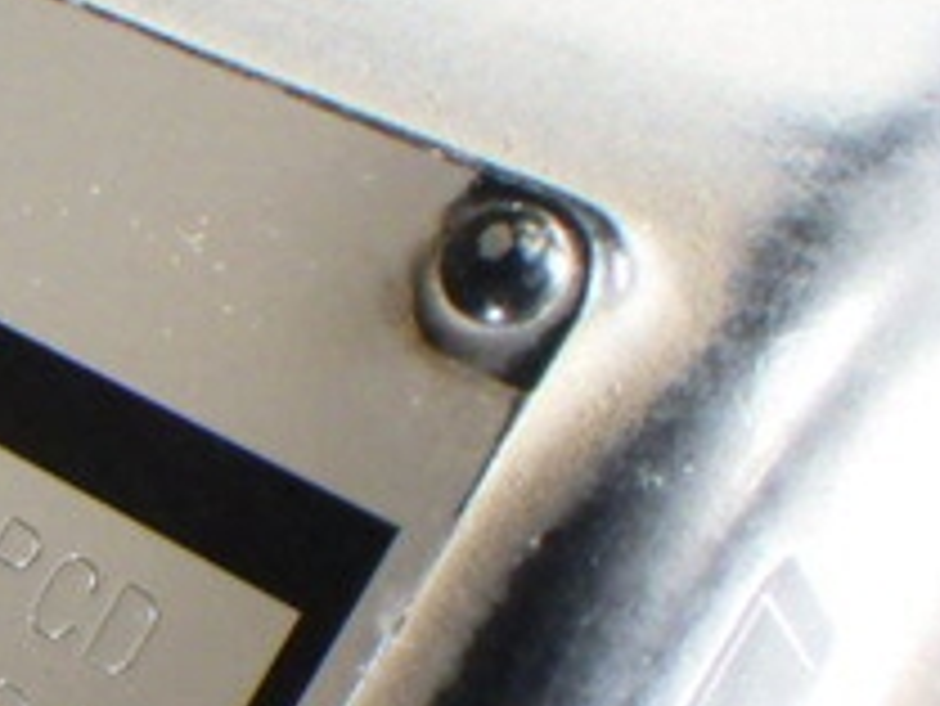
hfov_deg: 23.6
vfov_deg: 18.7
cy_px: 598
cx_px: -67
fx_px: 2119
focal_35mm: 78
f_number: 3.8
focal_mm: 6.1
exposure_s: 1/50
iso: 1250
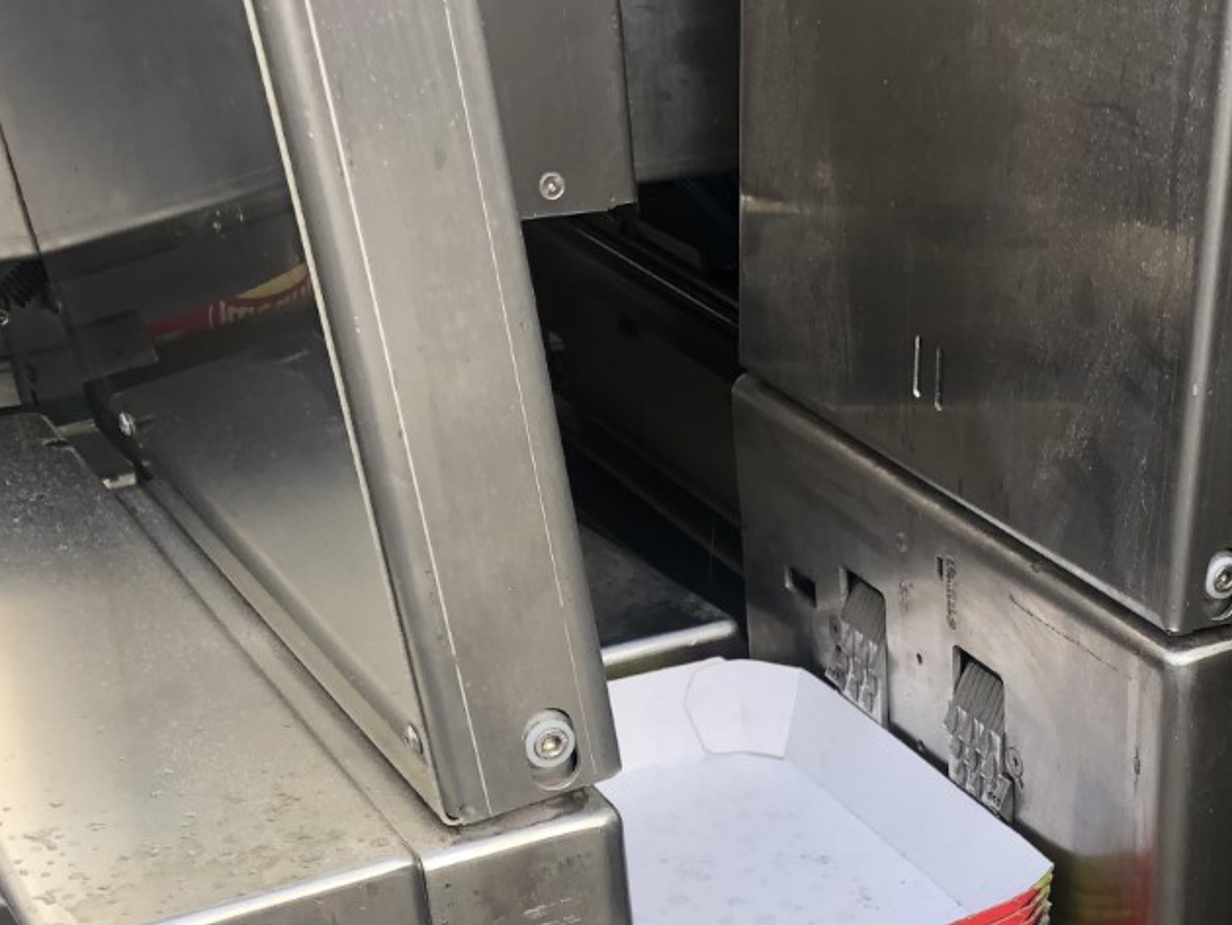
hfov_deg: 28.8
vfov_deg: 22.2
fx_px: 2279
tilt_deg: -30.0
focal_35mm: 64
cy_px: 903
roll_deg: -1.3
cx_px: 1150
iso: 32
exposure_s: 1/120
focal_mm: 4
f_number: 1.8
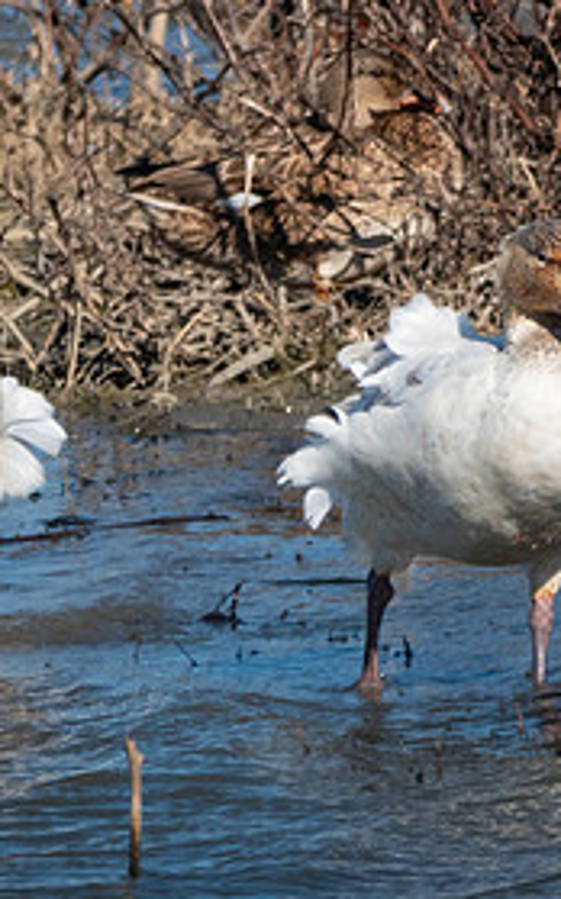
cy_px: 469
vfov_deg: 1.1
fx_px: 46404
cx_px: -95
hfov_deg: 0.7
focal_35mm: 1894
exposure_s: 1/1250
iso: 125
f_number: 5
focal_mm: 220
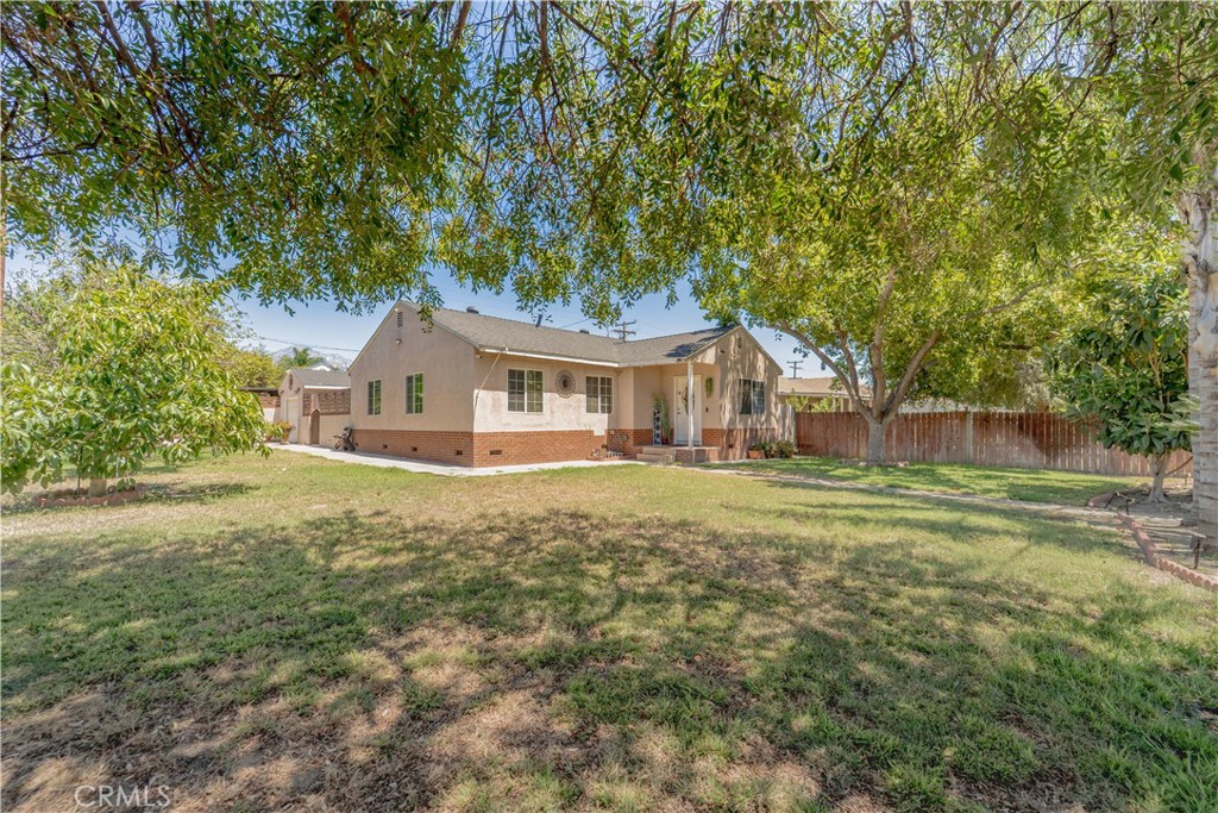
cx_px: 609
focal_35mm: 14
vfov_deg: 81.2
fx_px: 474
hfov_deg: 104.2
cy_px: 406
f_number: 6.3
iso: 100
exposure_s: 1/160
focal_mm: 14
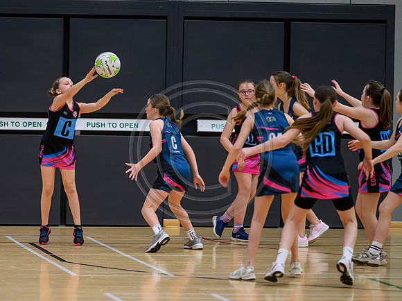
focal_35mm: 291
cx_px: 99
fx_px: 3376
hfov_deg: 6.8
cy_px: 162
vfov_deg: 5.1
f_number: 2.8
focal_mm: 200
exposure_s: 1/1250
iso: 3200
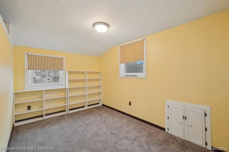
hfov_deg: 100.4
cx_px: 114
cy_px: 76
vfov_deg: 77.3
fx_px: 95
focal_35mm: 15
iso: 3200
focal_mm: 10
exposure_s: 1/30
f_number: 8
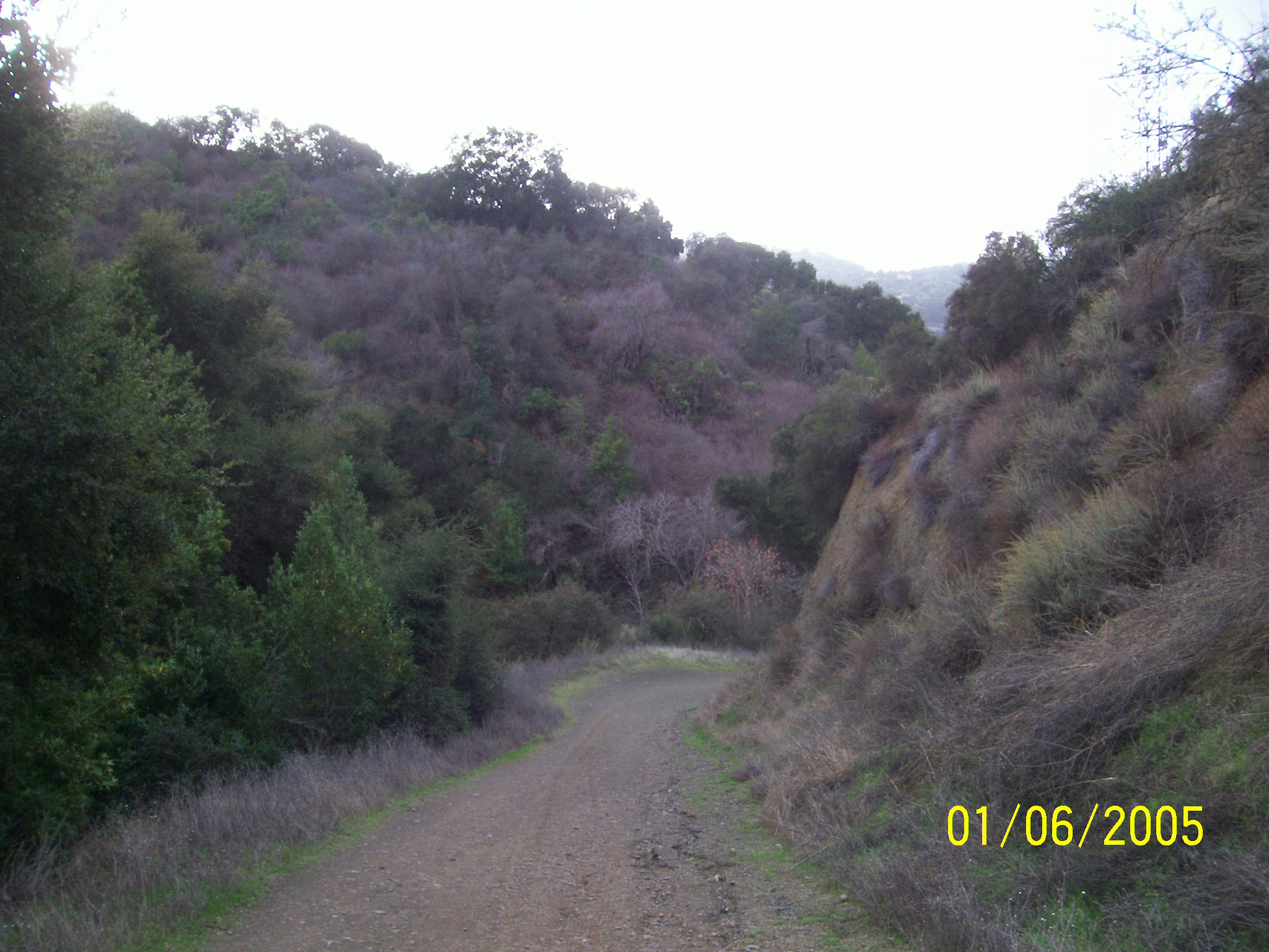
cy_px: 476
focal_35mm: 34
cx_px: 634
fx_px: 1246
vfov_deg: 41.8
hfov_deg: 54.0
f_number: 2.7
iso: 80
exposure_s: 1/99.2
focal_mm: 5.6
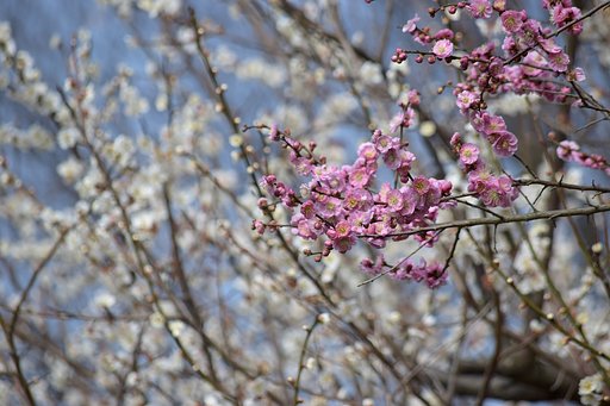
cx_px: 305
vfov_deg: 5.1
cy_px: 203
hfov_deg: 7.6
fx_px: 4573
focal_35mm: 270
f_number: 6.3
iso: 200
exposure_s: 1/640
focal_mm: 180
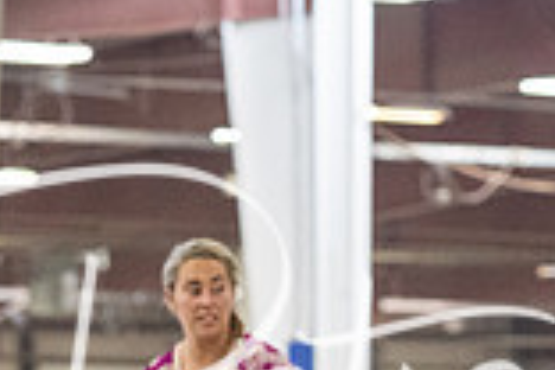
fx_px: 5288
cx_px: 85
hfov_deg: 6.0
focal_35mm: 343
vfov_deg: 4.0
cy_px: 642
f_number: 3.5
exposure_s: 1/320
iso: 6400
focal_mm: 92
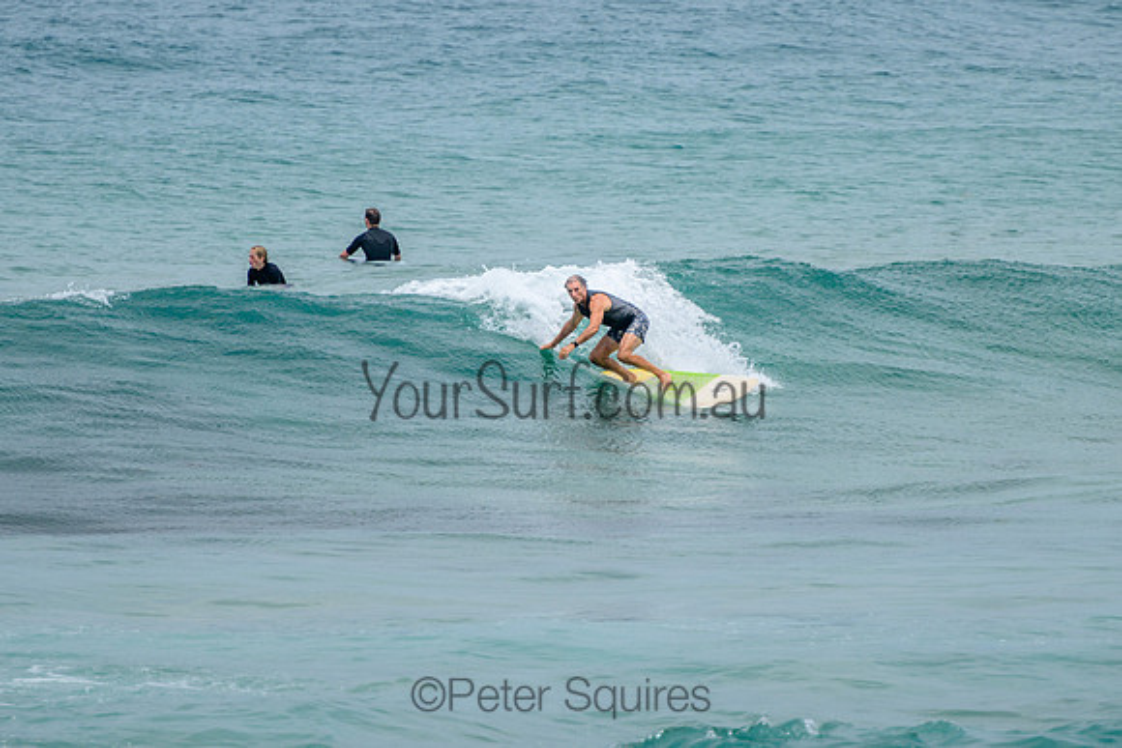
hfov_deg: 3.7
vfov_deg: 2.5
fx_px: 17147
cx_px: 567
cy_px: 300
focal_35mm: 550
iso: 200
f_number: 5.6
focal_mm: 400
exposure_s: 1/2000
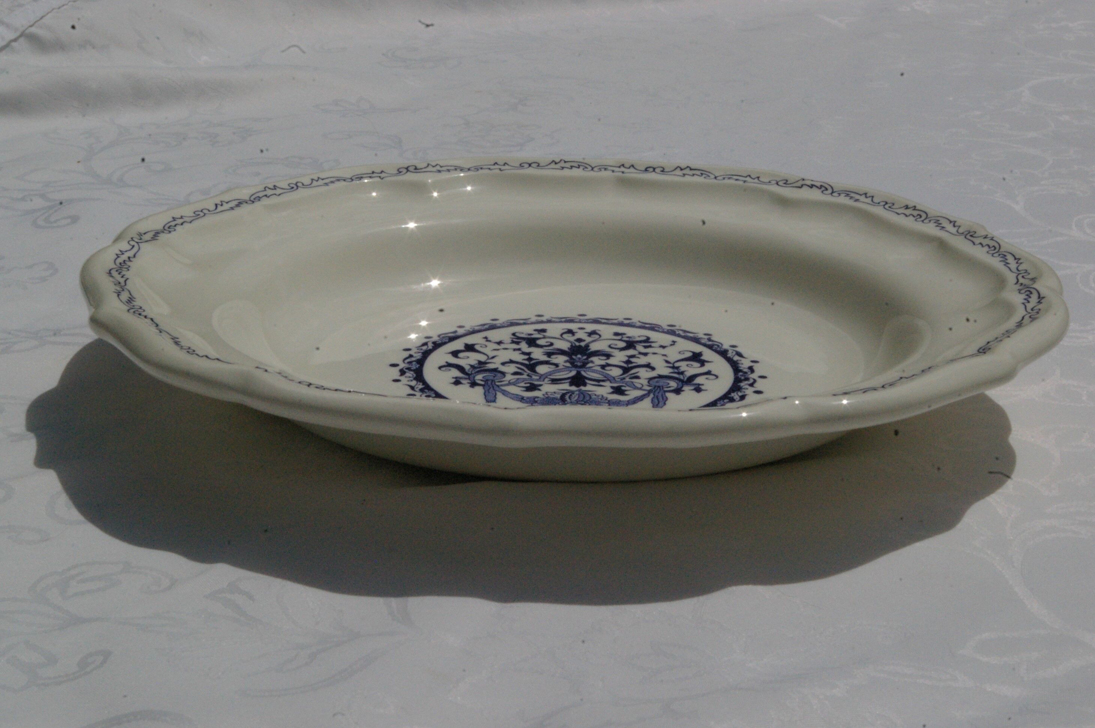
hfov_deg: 49.6
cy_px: 364
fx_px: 1185
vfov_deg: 34.2
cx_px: 548
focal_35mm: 39
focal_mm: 26
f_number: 22
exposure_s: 1/1500
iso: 1600
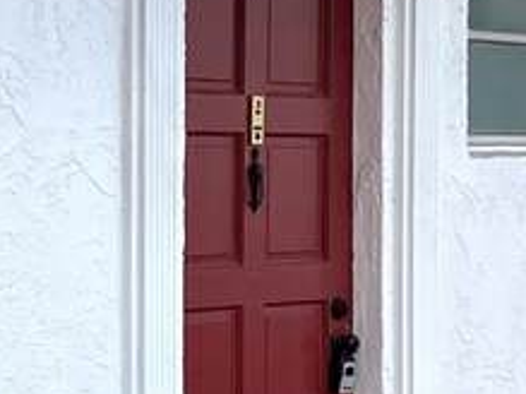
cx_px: 89
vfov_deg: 9.0
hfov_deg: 12.0
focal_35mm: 164
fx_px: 2491
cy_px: 233
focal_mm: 3.99
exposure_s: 1/457
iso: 32
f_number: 1.8
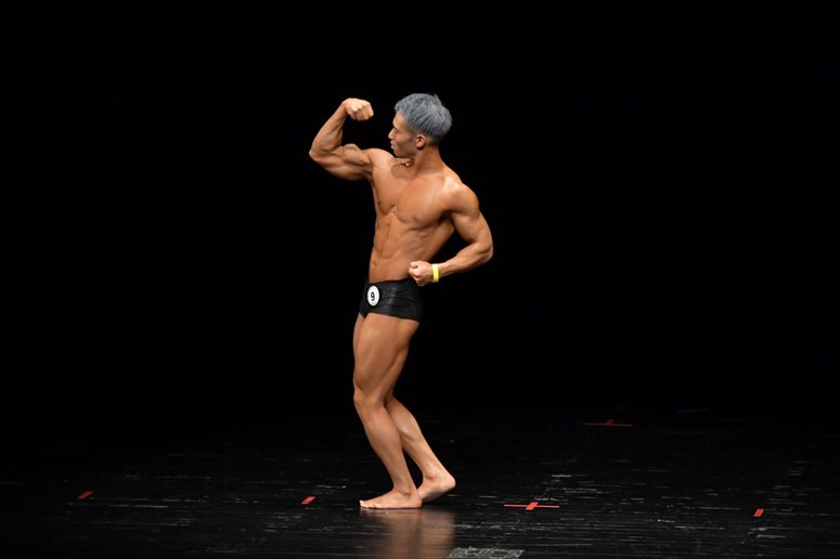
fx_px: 5947
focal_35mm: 255
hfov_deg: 8.1
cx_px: 420
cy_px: 280
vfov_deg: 5.4
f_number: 5.6
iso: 3200
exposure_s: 1/400
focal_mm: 170
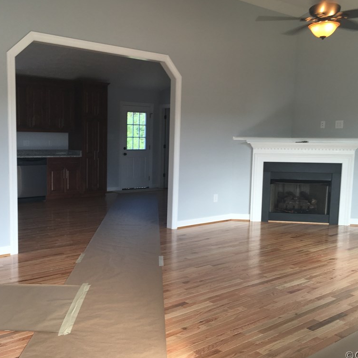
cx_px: 156
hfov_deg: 47.1
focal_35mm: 35
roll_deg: -1.4
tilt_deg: -6.0
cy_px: 180
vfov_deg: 47.2
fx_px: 410
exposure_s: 1/60
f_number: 2.2
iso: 25
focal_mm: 4.15
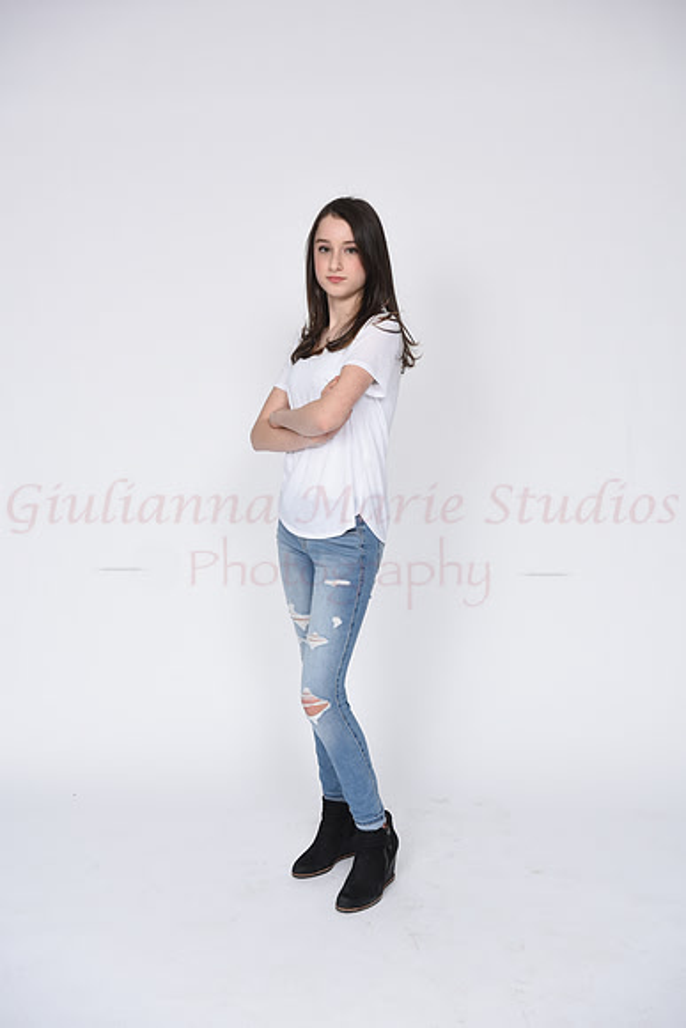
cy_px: 514
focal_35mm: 44
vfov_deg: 44.5
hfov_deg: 30.5
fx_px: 1257
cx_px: 343
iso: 160
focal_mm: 44
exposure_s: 1/125
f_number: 8
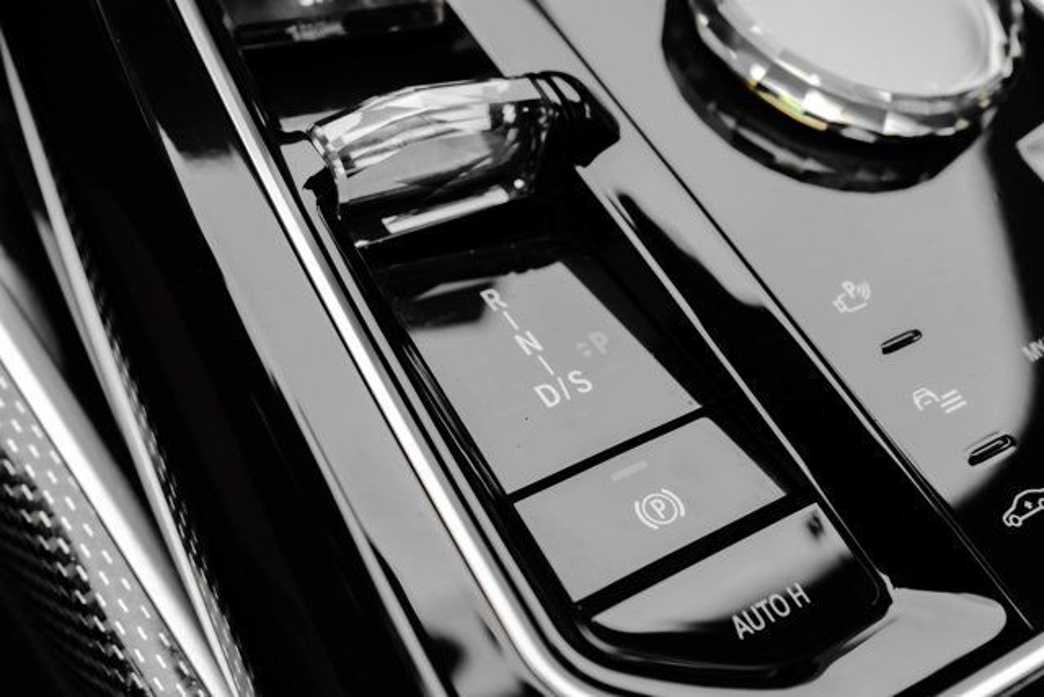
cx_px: 522
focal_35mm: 50
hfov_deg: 39.6
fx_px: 1450
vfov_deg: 27.0
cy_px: 348
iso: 640
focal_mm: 50
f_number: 8
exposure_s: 1/320
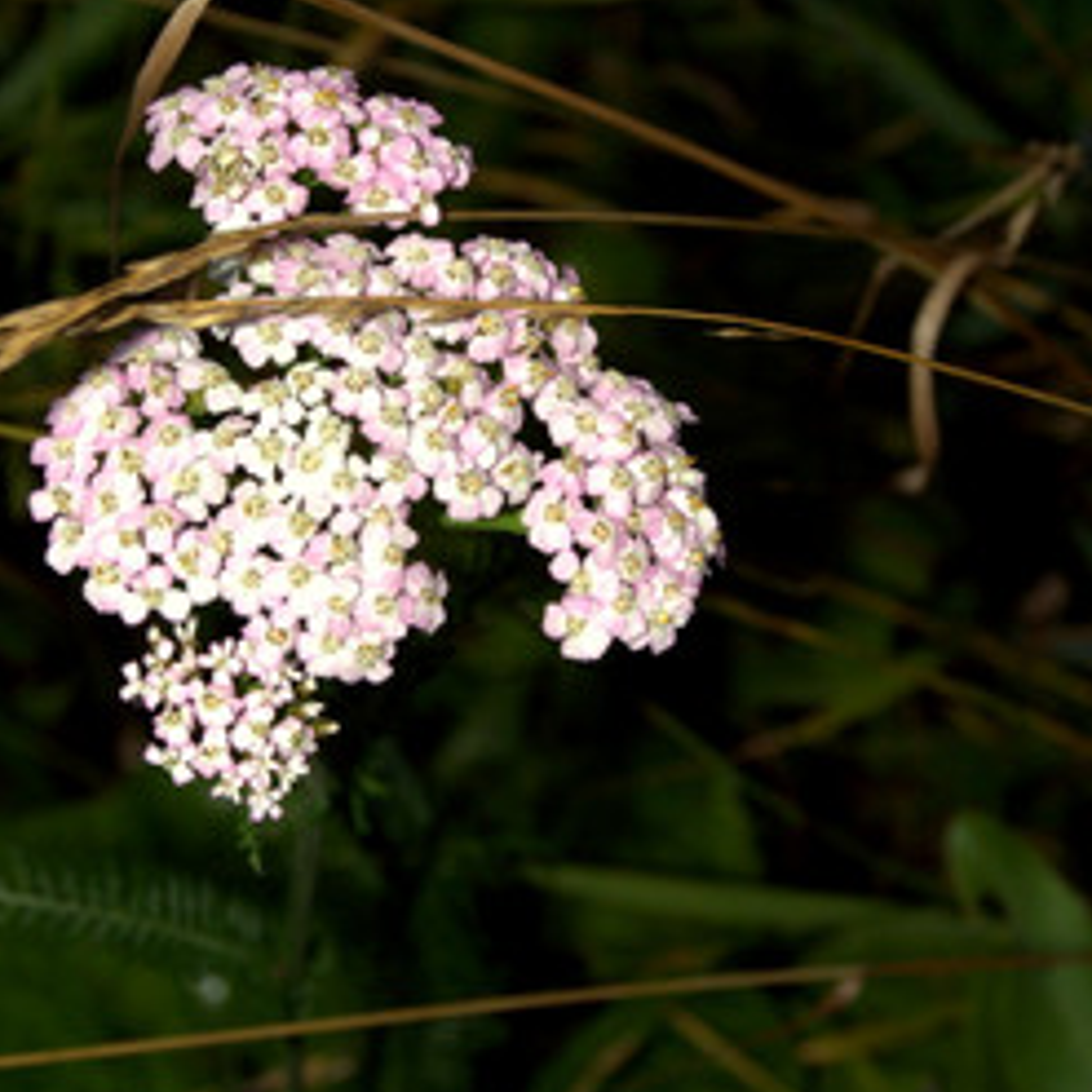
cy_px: 455
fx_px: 4135
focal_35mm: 116
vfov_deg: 15.0
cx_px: 378
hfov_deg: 15.0
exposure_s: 1/200
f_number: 10
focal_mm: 45
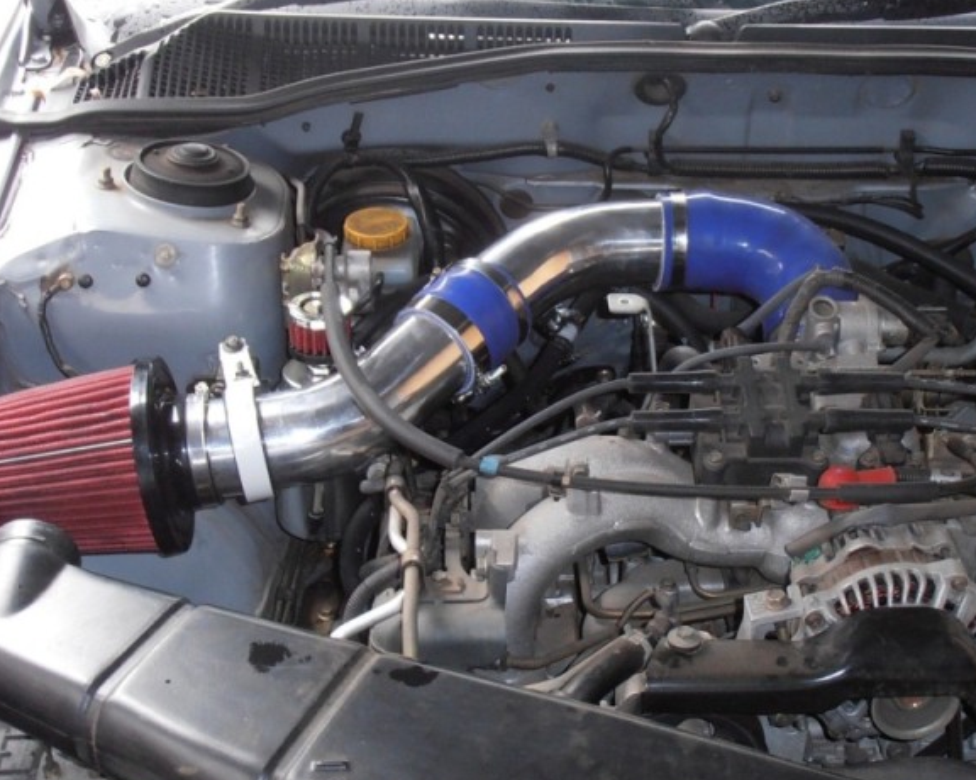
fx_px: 1790
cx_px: 612
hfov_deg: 30.4
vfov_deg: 24.6
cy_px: 425
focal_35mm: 62
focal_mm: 6.61
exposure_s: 1/40
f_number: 3.9
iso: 125
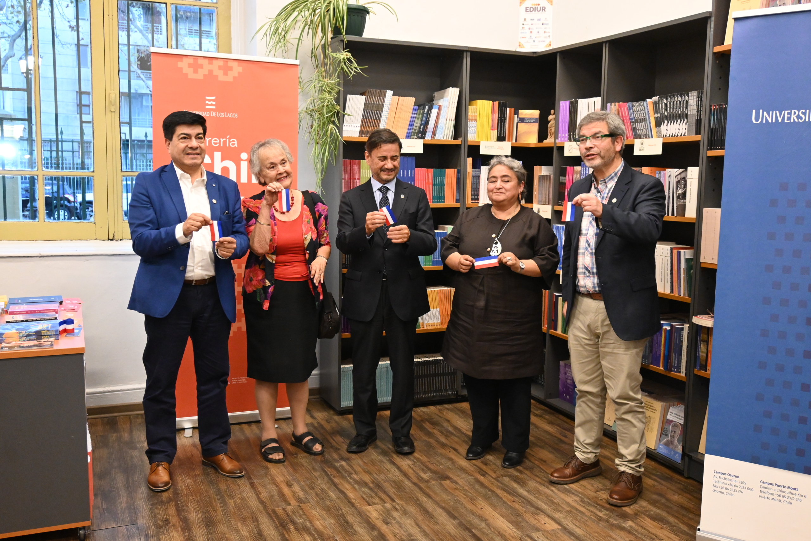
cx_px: 406
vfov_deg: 38.4
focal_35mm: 34
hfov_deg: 55.1
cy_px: 270
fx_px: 777
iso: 3200
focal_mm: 23
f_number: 4.2
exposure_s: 1/125
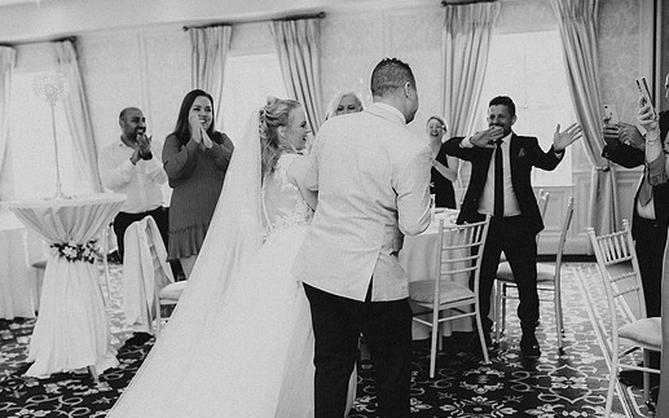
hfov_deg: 49.3
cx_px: 317
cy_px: 235
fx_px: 729
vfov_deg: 31.9
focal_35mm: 40
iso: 1250
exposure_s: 1/160
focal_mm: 35
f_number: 2.2
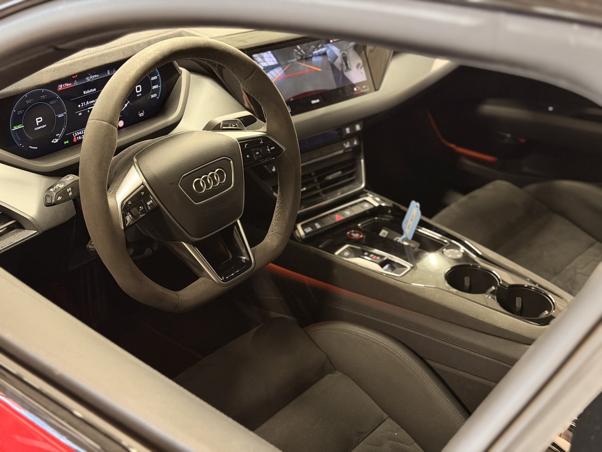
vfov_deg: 30.3
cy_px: 226
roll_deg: -1.4
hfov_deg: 39.7
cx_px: 301
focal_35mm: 48
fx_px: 835
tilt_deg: -30.7
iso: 400
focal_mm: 6.76
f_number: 1.78
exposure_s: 1/33
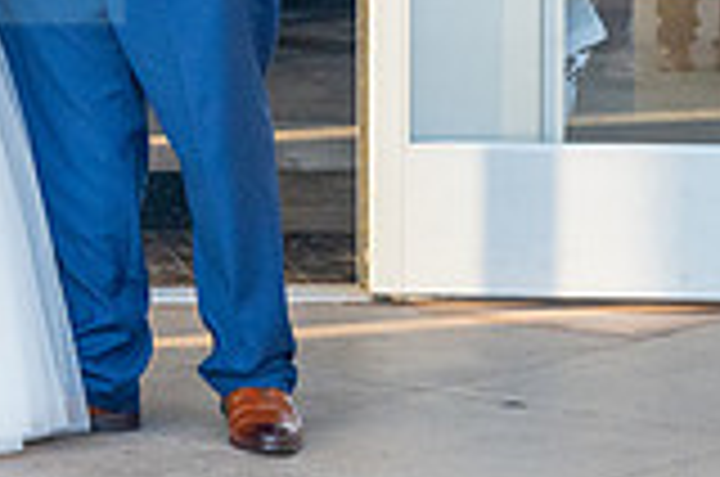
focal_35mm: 196
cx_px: -256
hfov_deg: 10.3
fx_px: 3912
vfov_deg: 6.9
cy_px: -86
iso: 2500
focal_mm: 54
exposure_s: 1/5000
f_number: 4
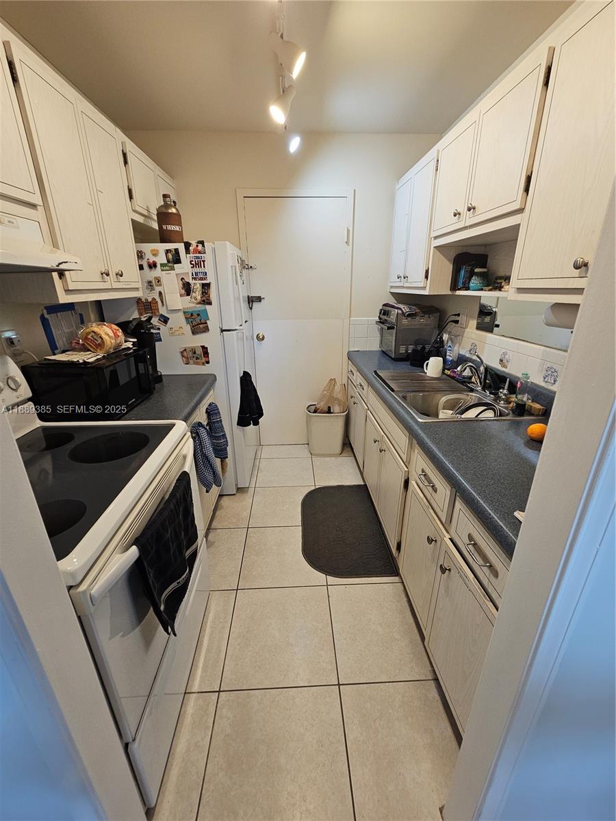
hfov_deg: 89.9
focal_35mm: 13
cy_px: 410
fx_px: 308
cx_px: 308
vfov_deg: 106.2
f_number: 2.2
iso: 200
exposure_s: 1/60
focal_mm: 2.2
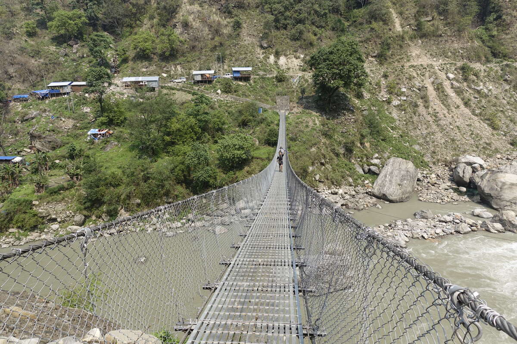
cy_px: 172
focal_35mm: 24
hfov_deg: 73.7
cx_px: 258
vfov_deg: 53.1
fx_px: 345
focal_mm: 8.8
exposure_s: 1/500
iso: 125
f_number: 4
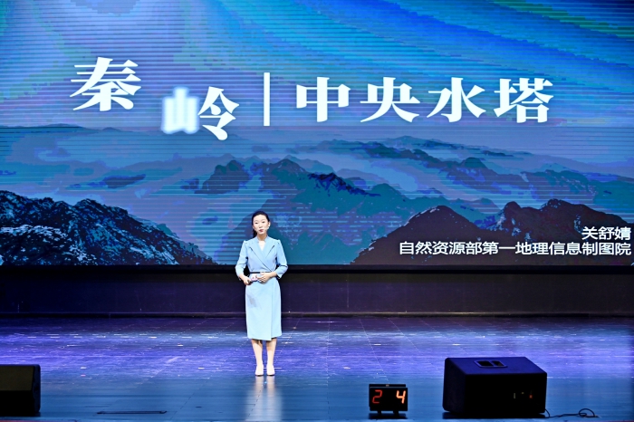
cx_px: 317
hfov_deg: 27.0
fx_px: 1320
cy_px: 211
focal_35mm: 75
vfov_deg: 18.2
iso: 800
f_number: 4
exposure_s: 1/160
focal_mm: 75
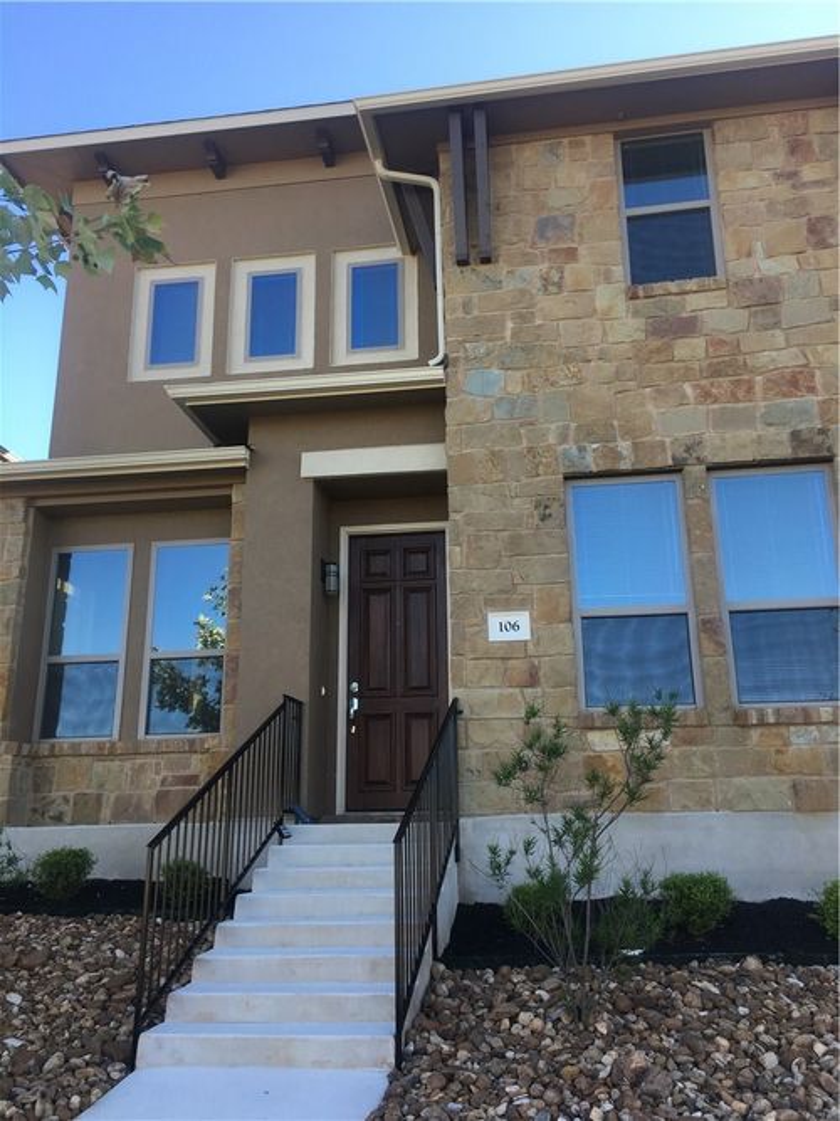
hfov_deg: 48.2
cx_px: 420
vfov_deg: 61.7
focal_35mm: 29
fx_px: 939
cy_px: 560
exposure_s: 1/217
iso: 25
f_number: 2.2
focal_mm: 4.15
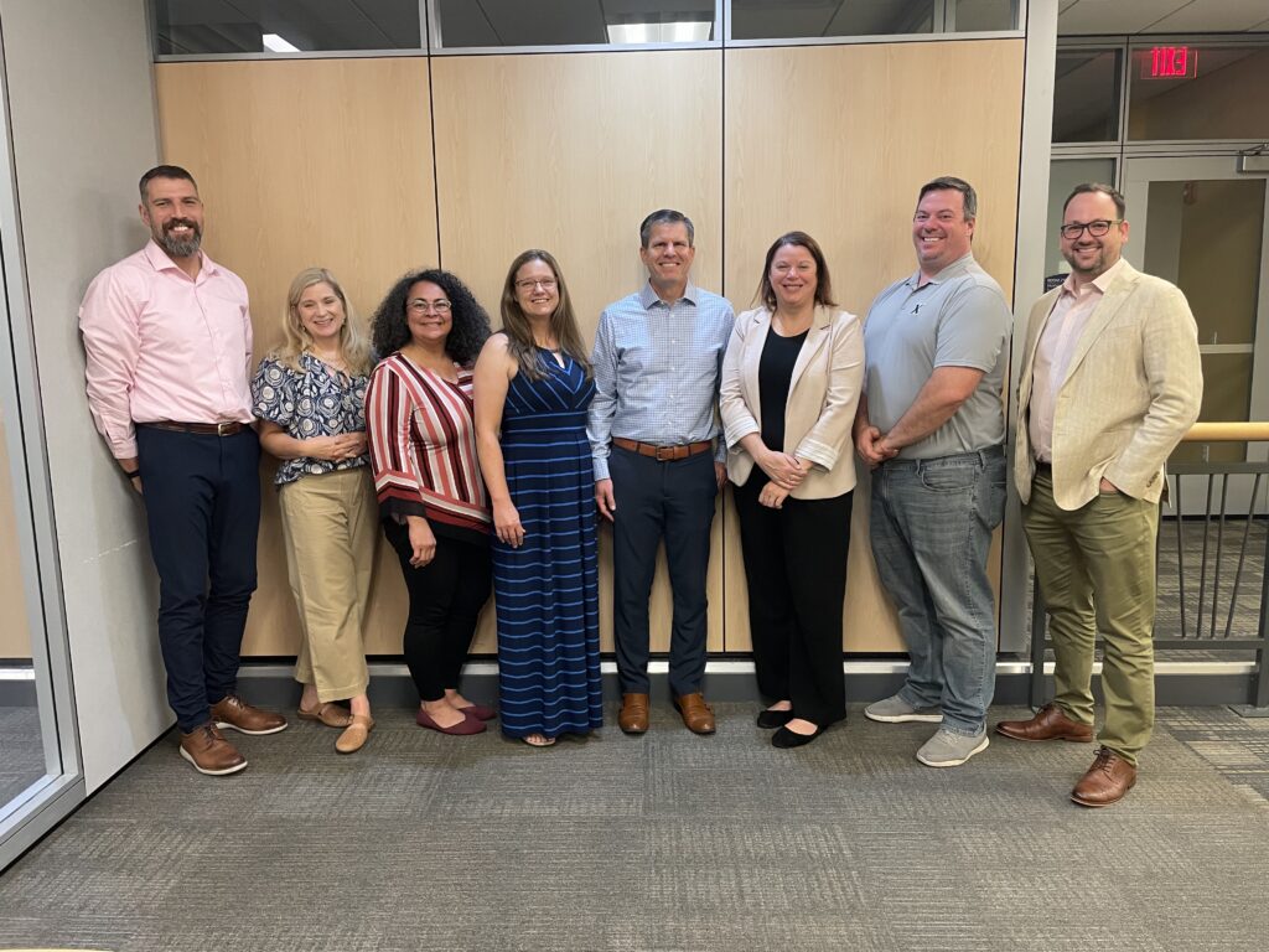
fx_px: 953
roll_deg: +1.7
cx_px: 634
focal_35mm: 26
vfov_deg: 53.1
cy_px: 476
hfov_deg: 67.3
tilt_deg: -8.2
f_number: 1.6
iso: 200
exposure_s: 1/60
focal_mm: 4.2
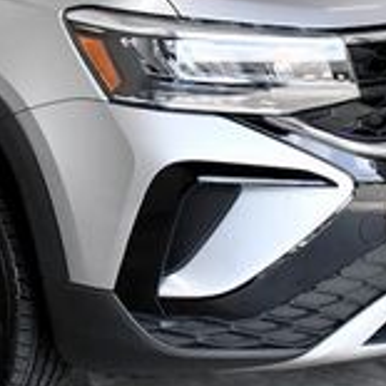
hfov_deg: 13.5
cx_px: -45
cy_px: 14
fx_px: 1590
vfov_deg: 13.7
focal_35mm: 126
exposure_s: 1/2500
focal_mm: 24
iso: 2500
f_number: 4
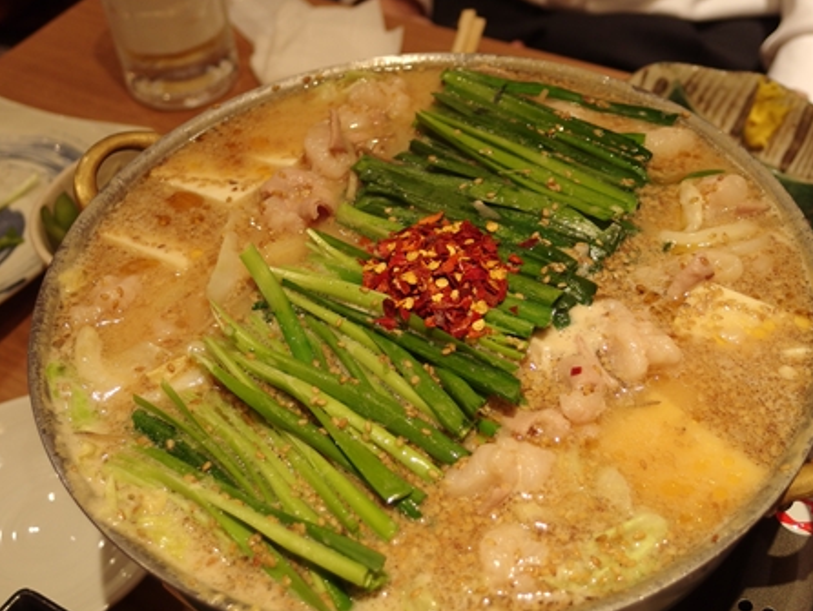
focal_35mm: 42
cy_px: 332
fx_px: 987
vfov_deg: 34.4
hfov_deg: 44.7
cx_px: 448
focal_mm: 8.1
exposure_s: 1/60
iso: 160
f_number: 2
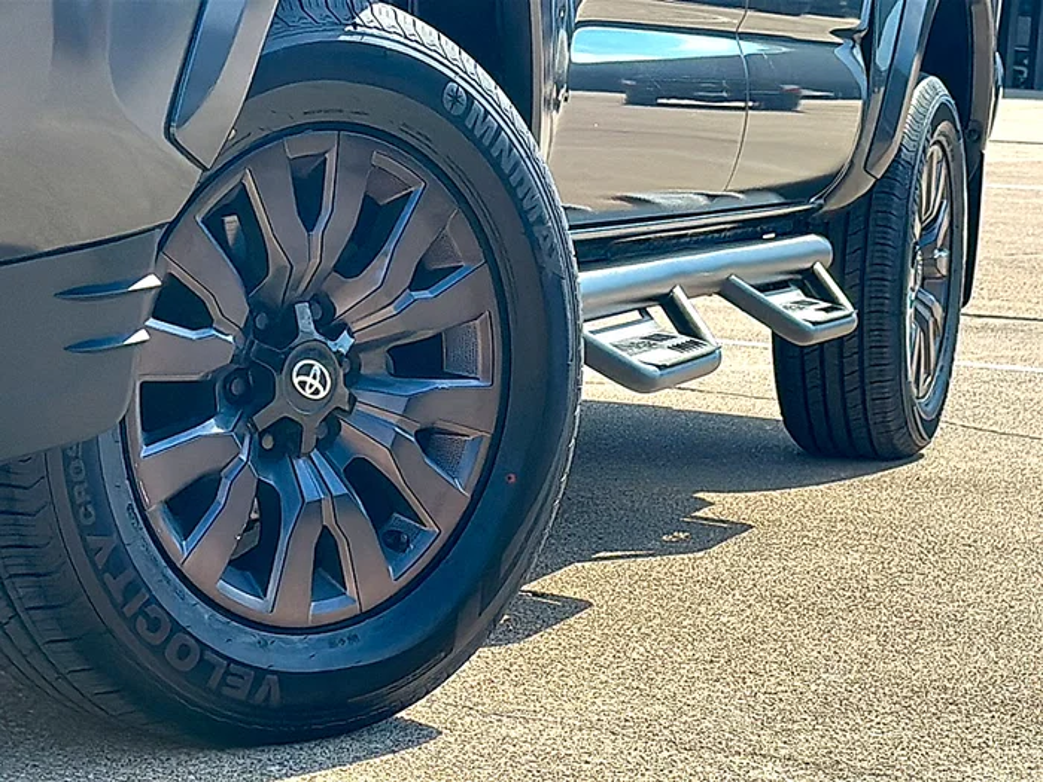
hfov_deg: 22.0
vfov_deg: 16.6
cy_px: 391
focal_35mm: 89
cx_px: 522
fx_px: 2682
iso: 100
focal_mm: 6.86
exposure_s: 1/4405
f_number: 1.78
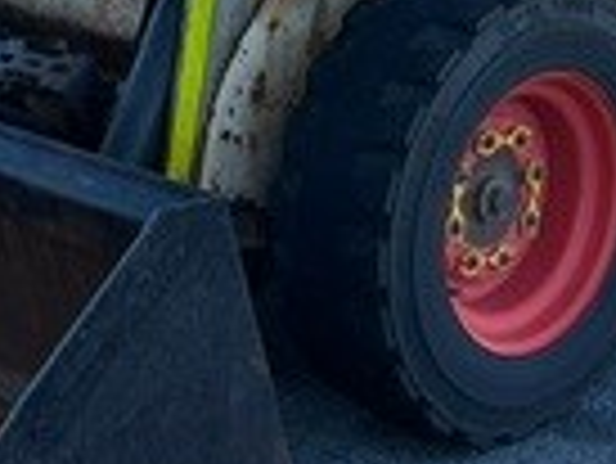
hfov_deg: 14.6
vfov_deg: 10.8
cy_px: -135
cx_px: 279
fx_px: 2404
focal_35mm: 135
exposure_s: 1/829
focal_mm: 3
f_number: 1.8
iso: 25
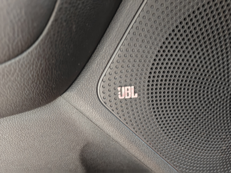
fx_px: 160
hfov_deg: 71.6
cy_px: 86
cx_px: 116
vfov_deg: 56.8
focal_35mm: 24
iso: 1000
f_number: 1.8
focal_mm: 5.59
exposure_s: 1/17
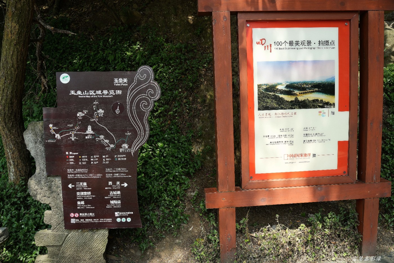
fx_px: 306
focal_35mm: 28
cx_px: 197
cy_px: 132
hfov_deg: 65.5
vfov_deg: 46.4
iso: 100
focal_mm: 28
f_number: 4
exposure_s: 1/160
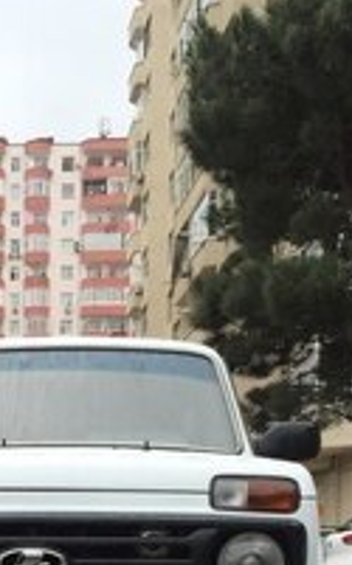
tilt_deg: -3.3
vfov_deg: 24.8
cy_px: 661
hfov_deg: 16.4
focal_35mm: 76
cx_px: -62
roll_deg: +0.7
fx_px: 1171
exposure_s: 1/264
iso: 32
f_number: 2.2
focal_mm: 4.15
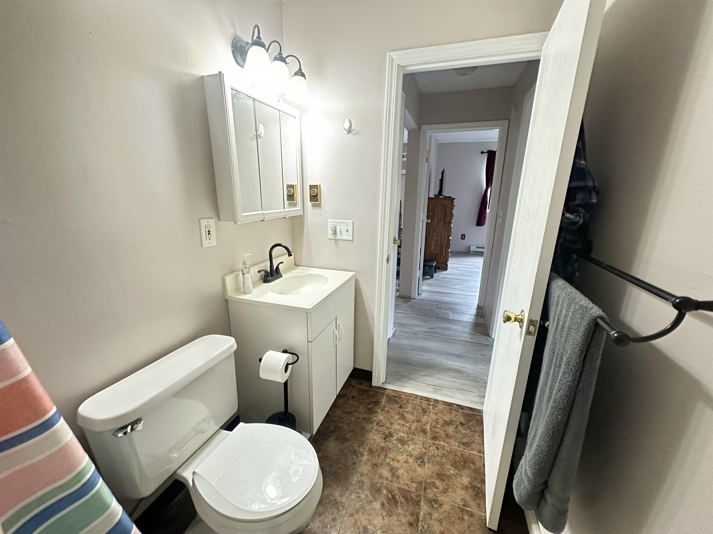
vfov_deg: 85.7
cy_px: 267
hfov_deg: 102.1
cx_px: 356
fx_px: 288
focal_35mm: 14
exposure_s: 1/60
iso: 800
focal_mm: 2.22
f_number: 2.2
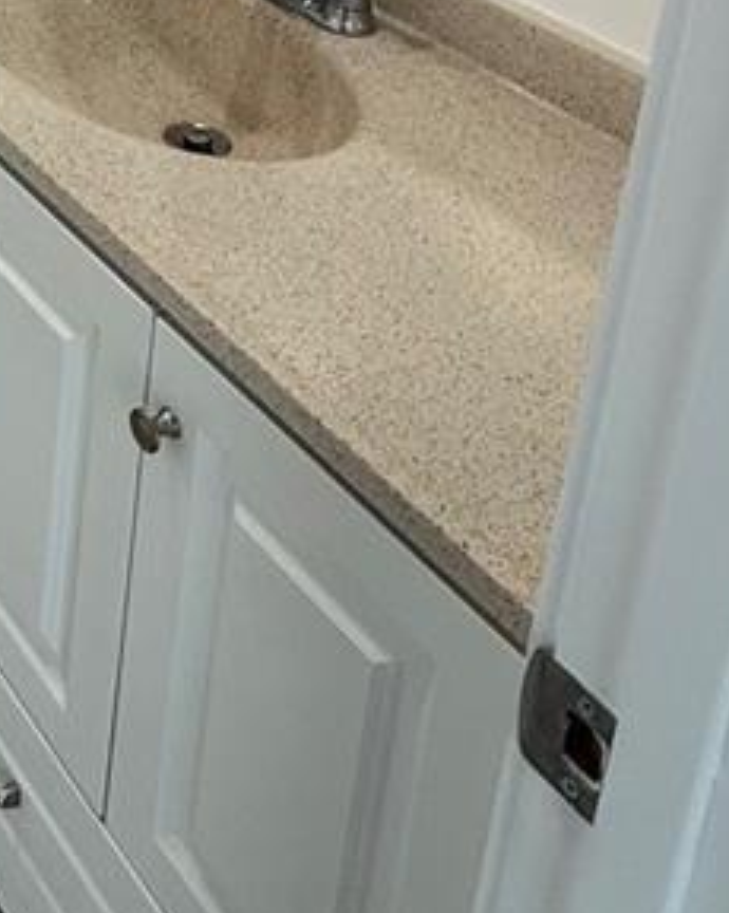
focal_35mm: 57
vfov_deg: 27.7
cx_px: -393
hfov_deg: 21.8
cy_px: -260
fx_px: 1539
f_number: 2.2
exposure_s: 1/120
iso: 80
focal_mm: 2.22
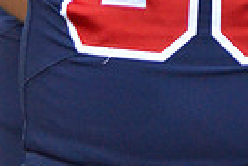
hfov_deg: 5.6
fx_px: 2552
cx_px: 191
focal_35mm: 370
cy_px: -301
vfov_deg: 3.6
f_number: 4.5
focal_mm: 58
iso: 2200
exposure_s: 1/500
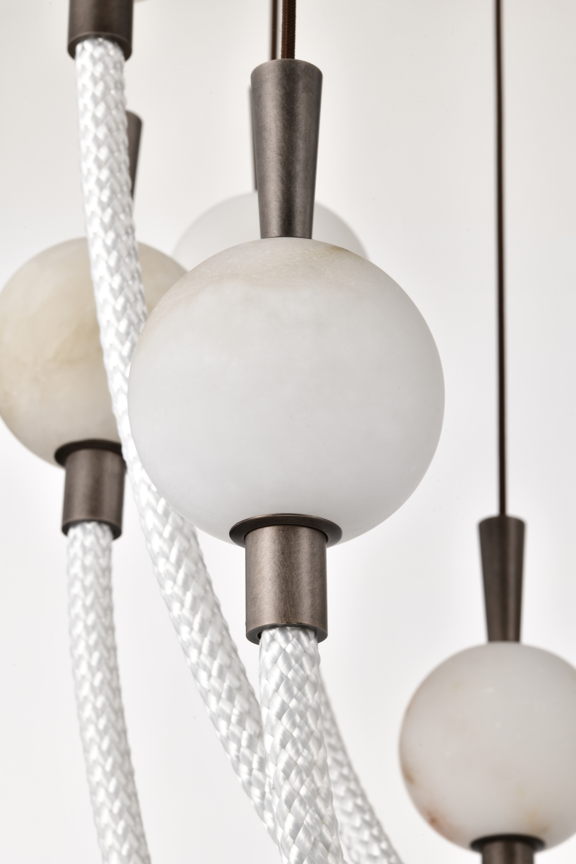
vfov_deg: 20.4
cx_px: 288
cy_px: 432
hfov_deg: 13.7
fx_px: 2400
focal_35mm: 100
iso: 200
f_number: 18
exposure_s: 1/15
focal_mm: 100
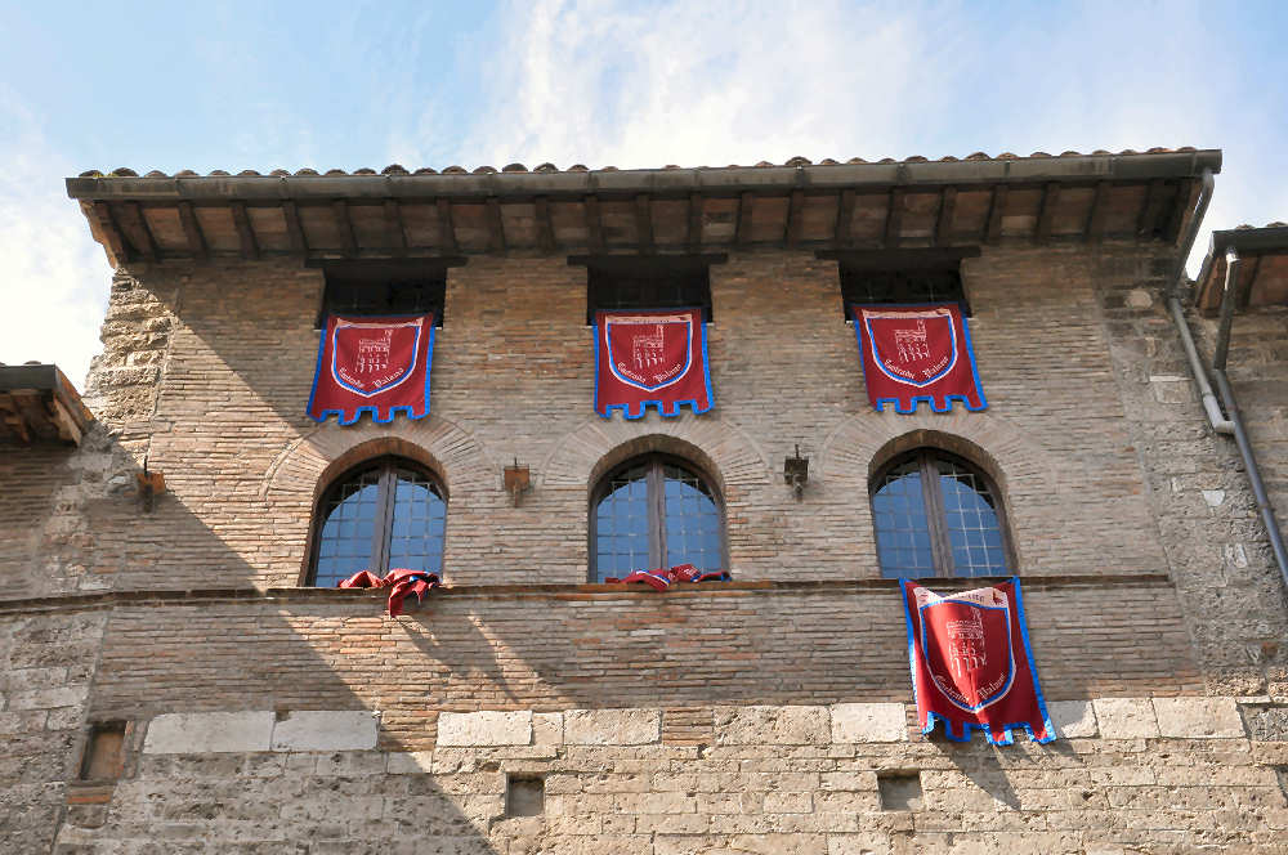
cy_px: 428
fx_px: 2144
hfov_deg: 33.4
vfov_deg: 22.6
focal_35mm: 60
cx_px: 644
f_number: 22
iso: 400
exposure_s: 1/50
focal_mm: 40
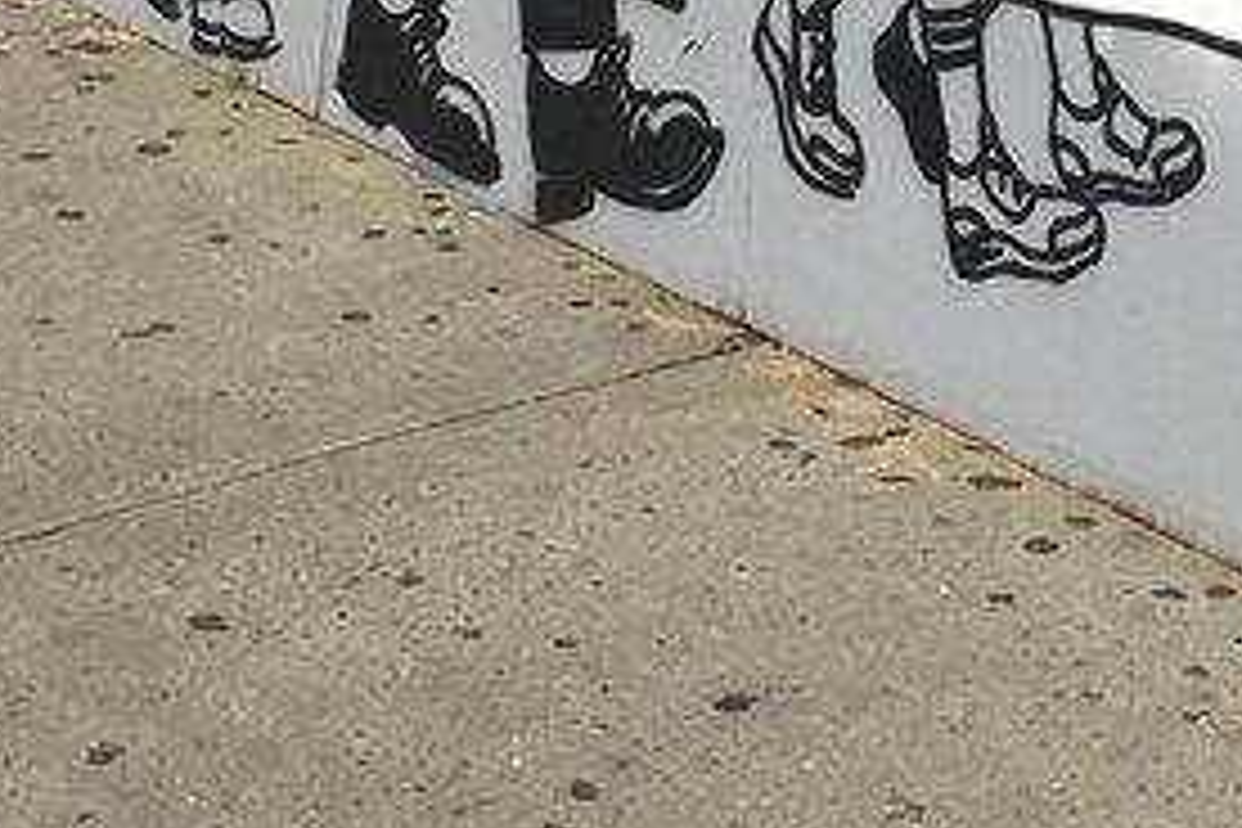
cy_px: -770
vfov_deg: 11.2
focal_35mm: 112
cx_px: 1008
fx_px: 3864
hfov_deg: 18.1
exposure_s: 1/2959
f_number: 2.2
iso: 25
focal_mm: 4.15
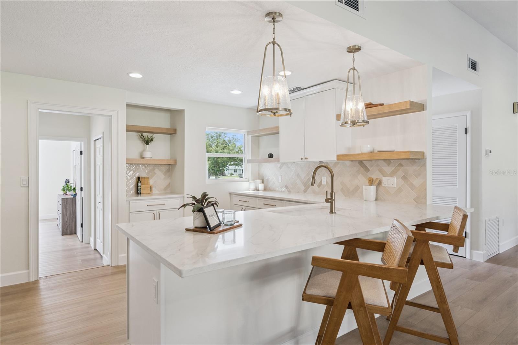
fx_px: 288
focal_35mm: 20
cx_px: 259
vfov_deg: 61.9
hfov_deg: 84.0
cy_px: 172
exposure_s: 1/250
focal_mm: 20
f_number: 9
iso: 400
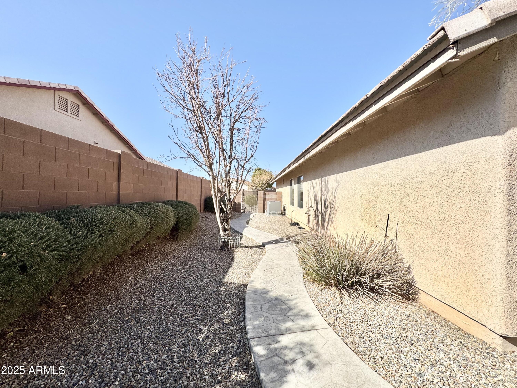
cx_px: 258
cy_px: 194
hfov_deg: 102.1
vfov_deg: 85.7
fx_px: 209
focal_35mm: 14
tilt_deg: +0.2
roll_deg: -0.9
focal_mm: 2.22
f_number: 2.2
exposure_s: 1/2208
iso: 50
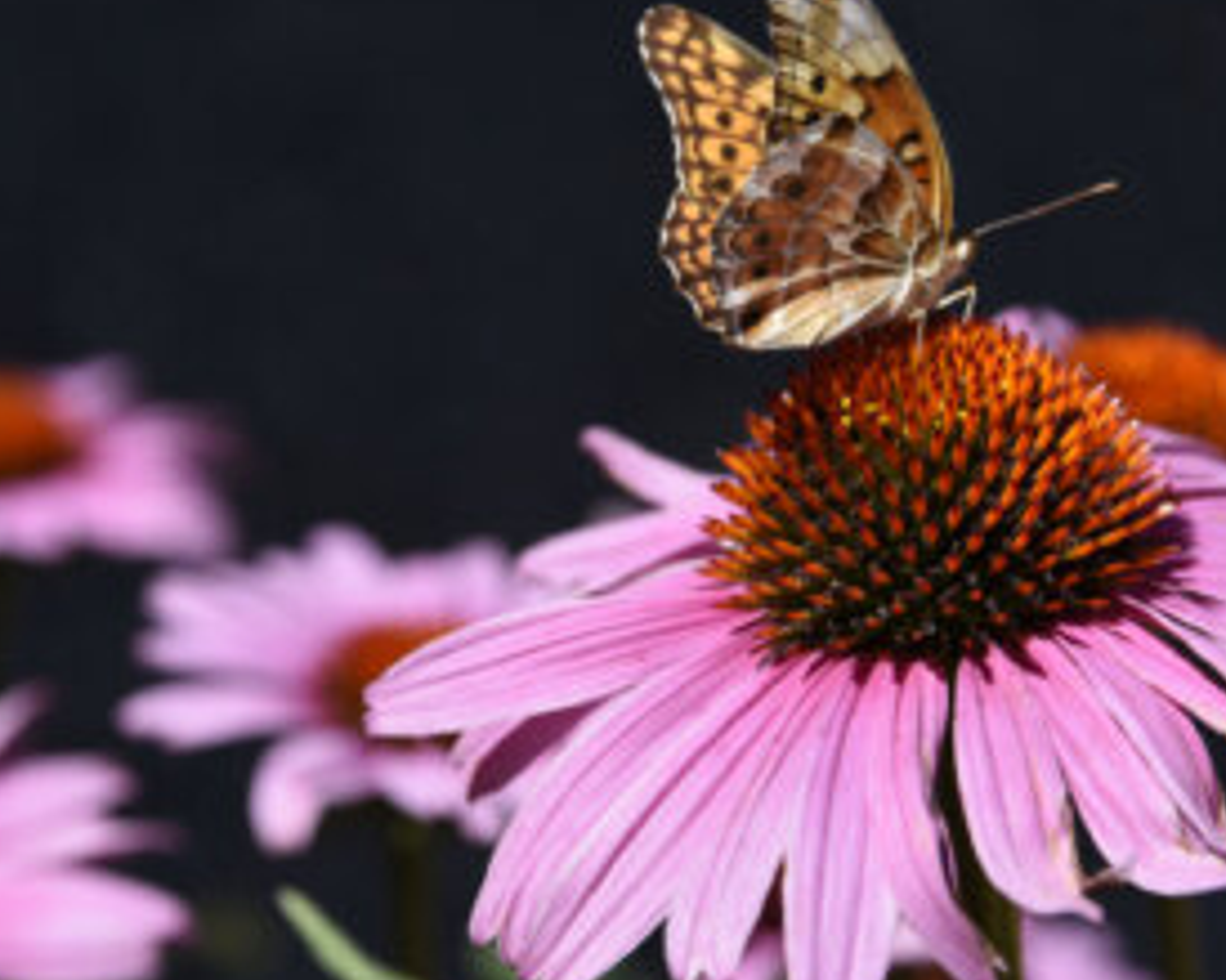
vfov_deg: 11.0
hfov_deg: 13.8
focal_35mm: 140
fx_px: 5078
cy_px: 541
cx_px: 537
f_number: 7.1
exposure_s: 1/800
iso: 200
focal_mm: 85
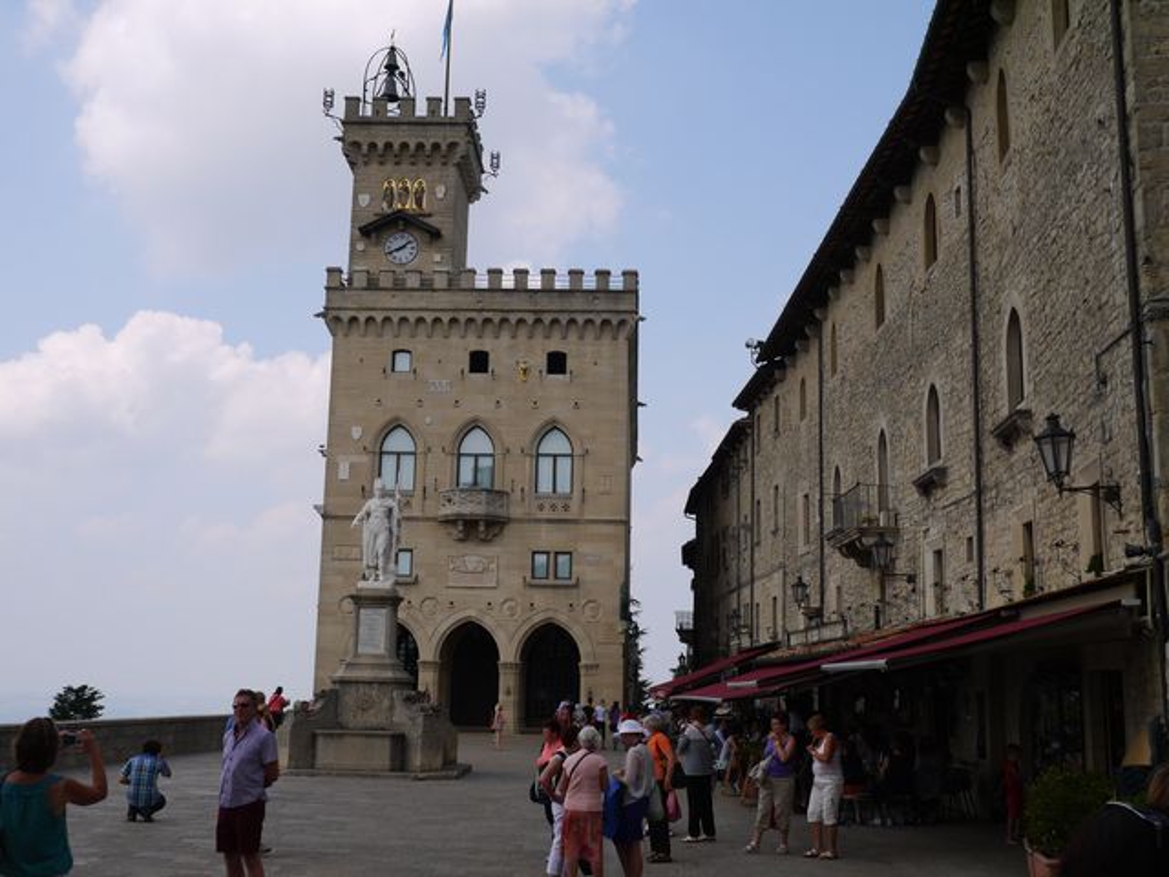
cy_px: 438
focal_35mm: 40
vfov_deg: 36.0
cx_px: 584
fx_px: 1351
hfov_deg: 46.8
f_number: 10
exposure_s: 1/400
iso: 160
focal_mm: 20
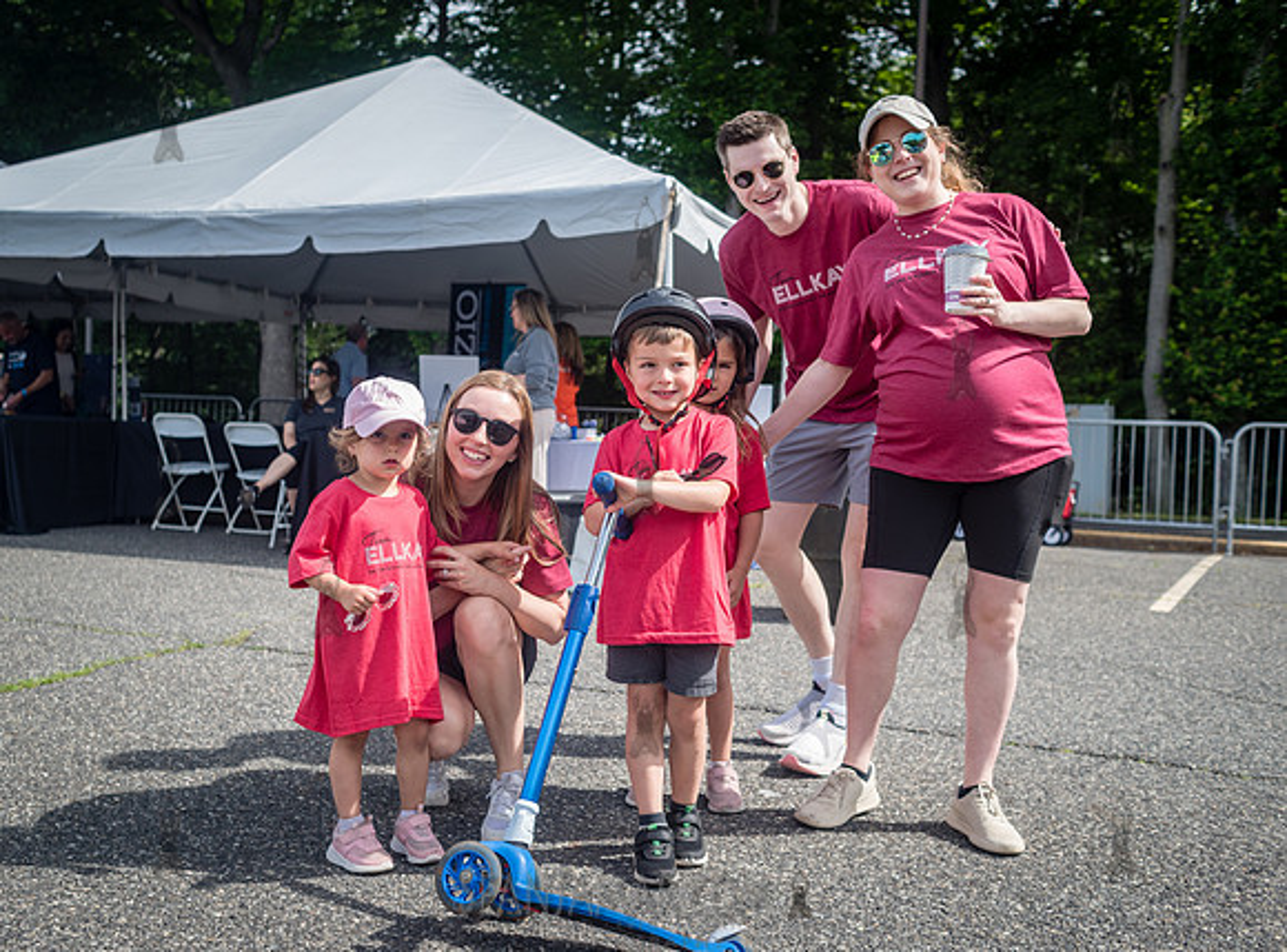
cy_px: 476
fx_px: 1386
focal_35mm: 37
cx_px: 574
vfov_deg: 37.9
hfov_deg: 49.7
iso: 200
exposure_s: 1/1000
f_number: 4
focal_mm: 35
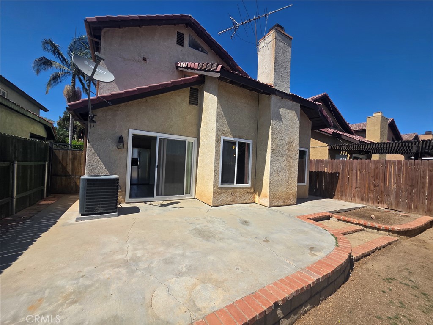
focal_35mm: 13
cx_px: 216
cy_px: 162
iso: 40
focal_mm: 2.2
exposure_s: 1/2686
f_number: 1.9
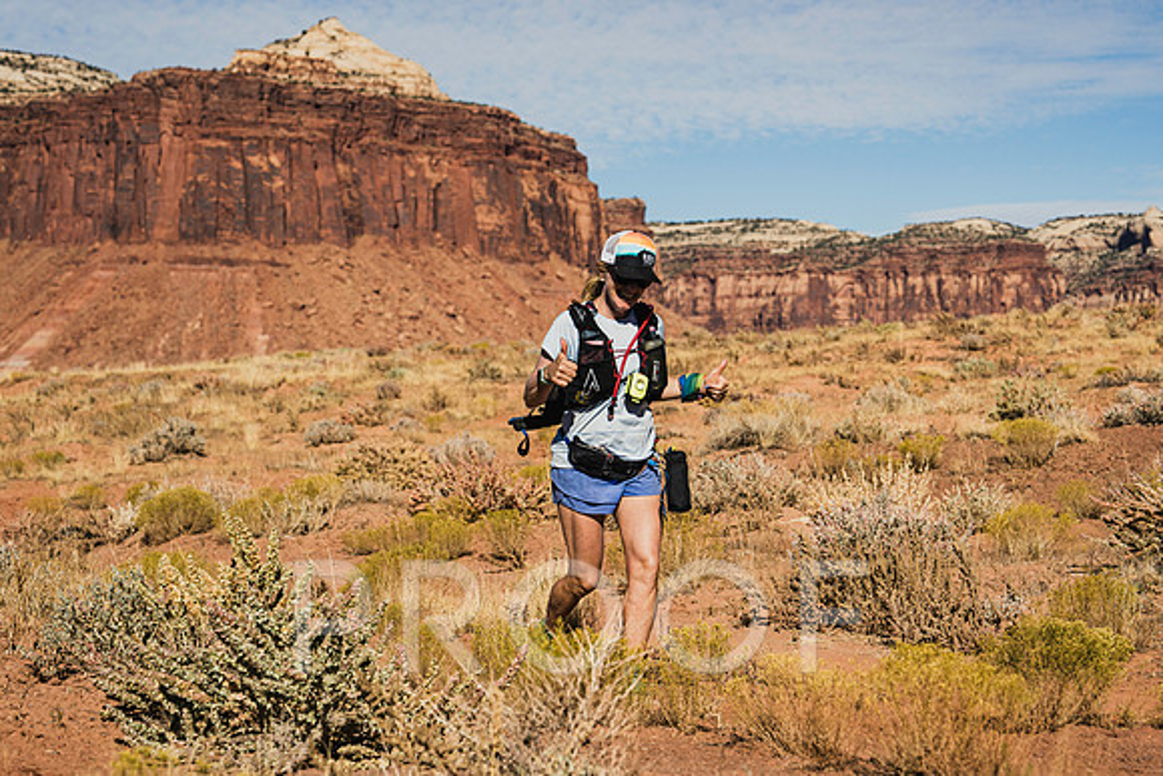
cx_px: 659
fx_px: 2610
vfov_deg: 16.9
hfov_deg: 25.1
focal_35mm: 81
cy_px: 434
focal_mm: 70
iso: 100
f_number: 5
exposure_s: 1/1000
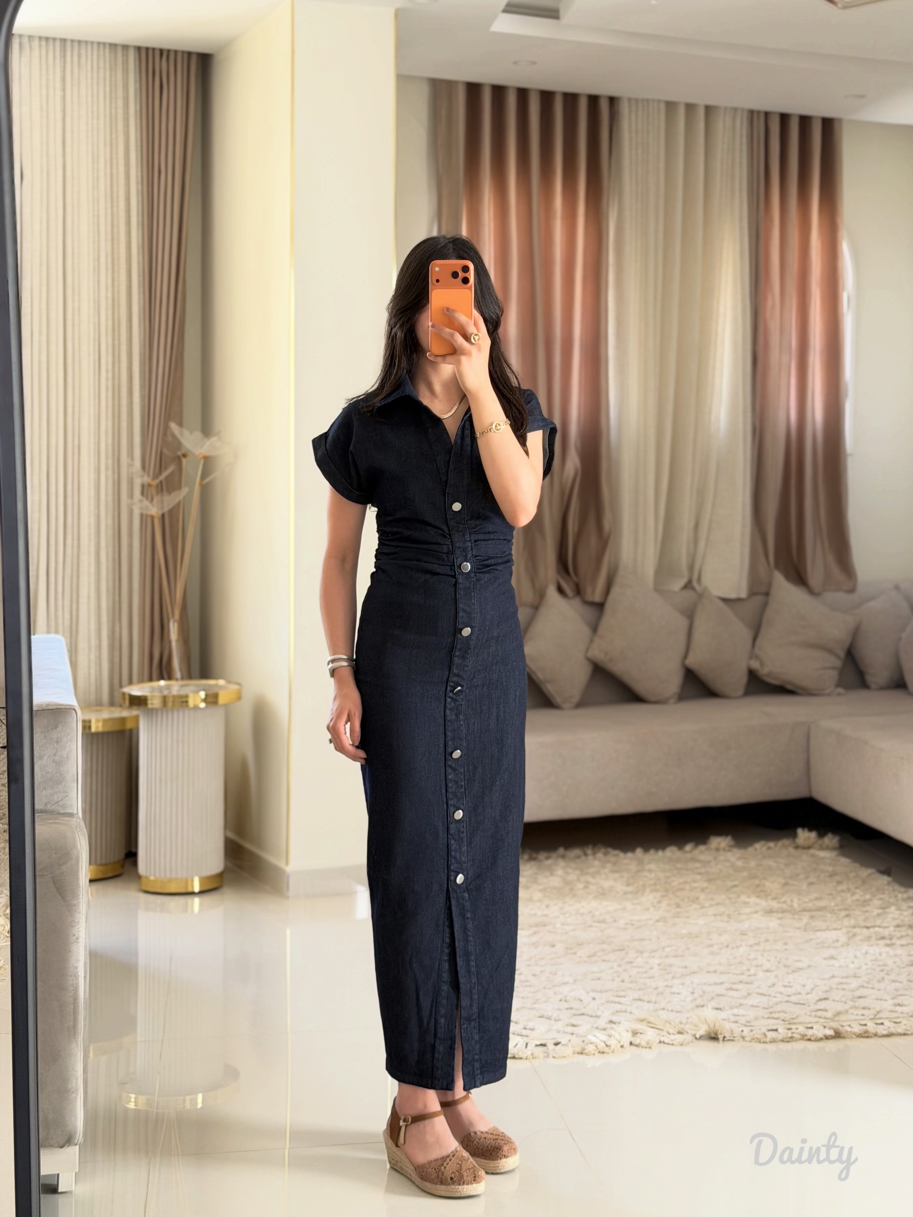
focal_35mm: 48
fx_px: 1688
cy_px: 608
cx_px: 456
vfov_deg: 39.7
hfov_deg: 30.3
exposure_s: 1/61
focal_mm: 6.76
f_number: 1.78
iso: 100
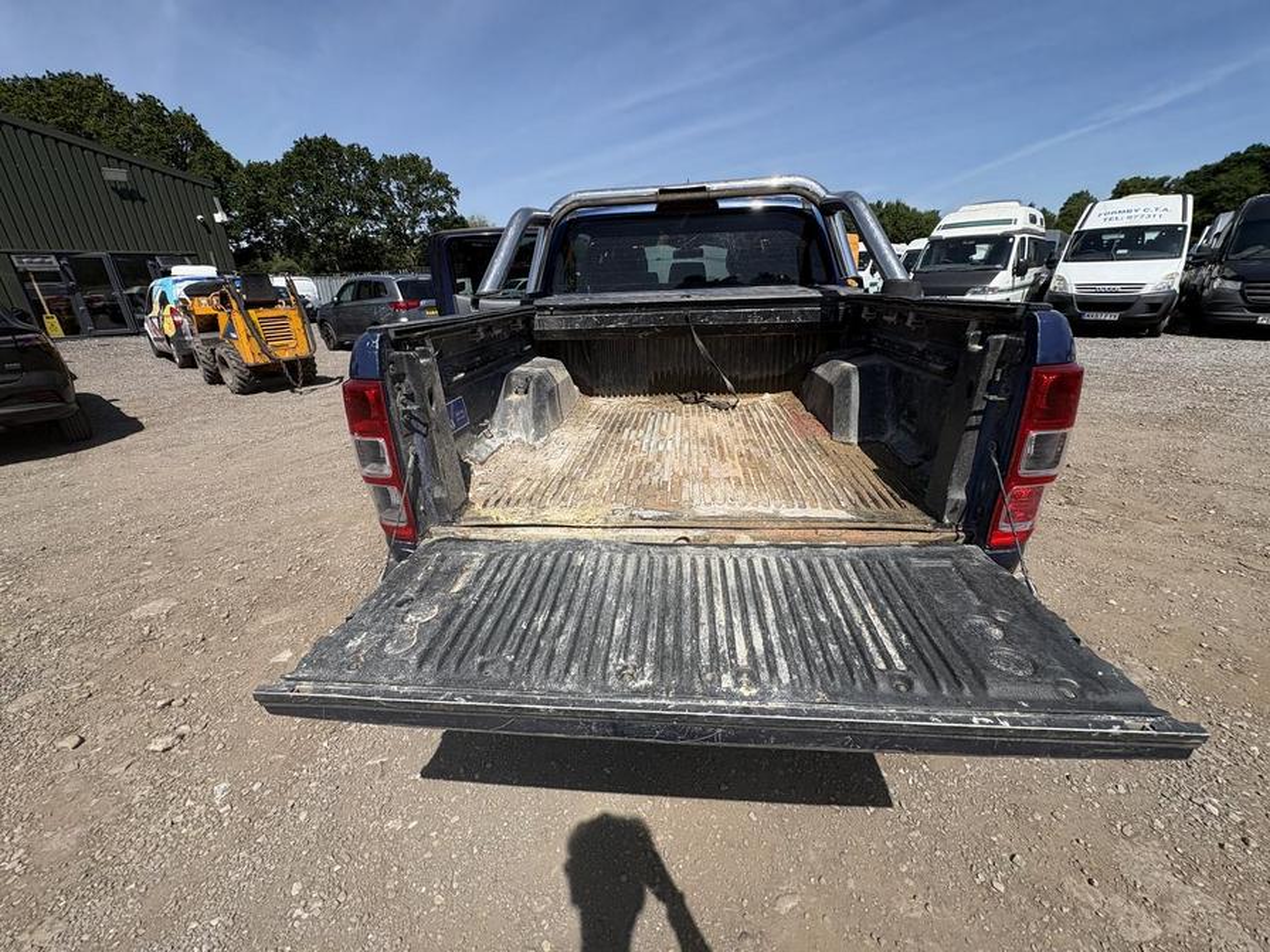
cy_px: 476
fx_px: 514
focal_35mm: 14
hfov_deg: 102.1
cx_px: 635
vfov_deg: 85.7
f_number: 2.2
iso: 40
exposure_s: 1/2083
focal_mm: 2.22
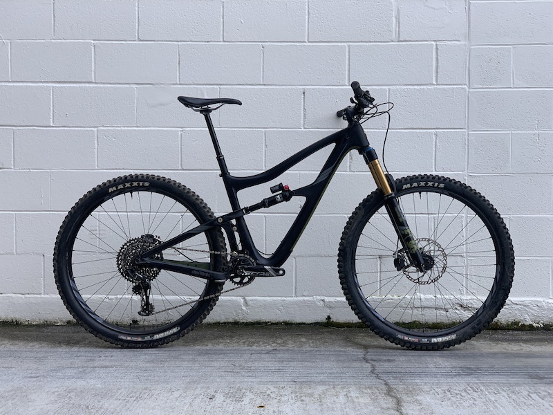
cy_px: 208
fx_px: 831
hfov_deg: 36.8
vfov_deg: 28.0
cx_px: 276
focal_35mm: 52
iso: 16
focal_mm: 6
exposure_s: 1/284
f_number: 2.4
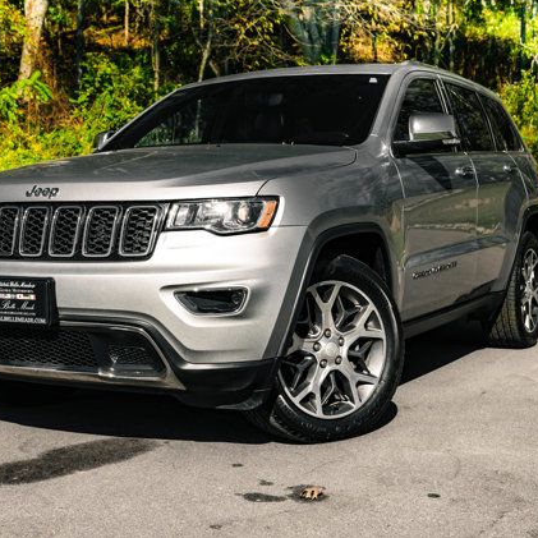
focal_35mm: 59
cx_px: 236
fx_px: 1037
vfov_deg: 29.1
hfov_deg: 29.0
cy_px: 266
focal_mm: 44
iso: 320
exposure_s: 1/320
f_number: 8
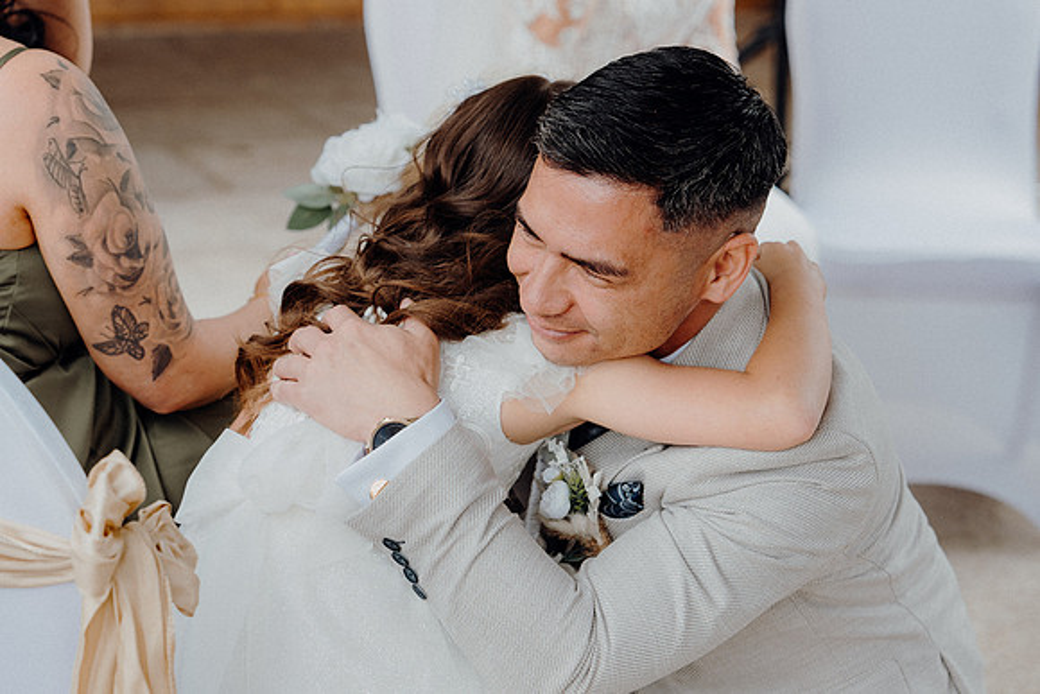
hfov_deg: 20.0
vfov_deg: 13.4
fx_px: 2947
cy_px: 347
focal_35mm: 102
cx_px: 520
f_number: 3.5
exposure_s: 1/250
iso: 125
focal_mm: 68
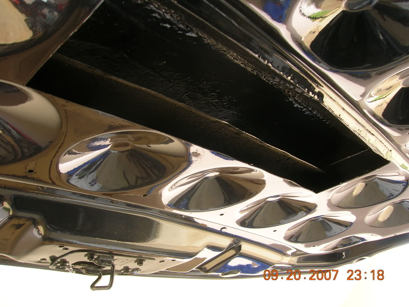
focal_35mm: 34
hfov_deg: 54.0
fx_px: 402
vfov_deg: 41.8
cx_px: 204
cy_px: 154
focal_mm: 5.7
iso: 50
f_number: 4.9
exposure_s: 1/47.2
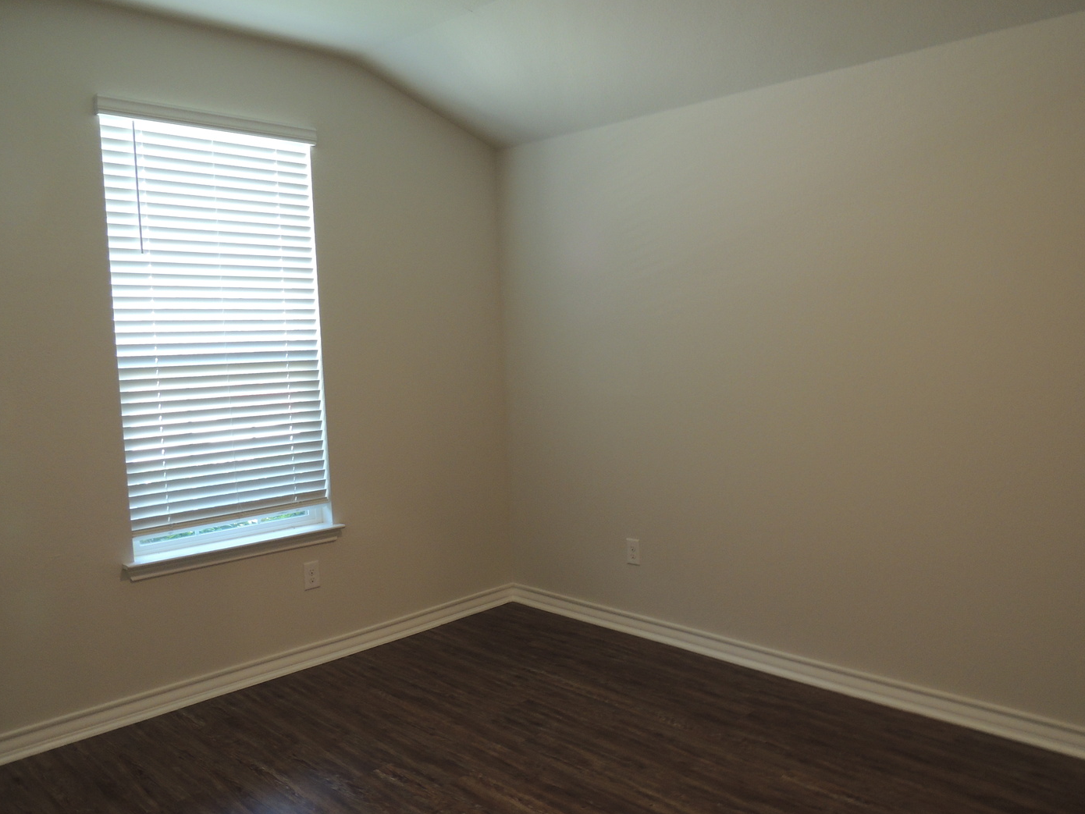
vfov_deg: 48.2
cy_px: 407
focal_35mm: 29
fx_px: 909
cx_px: 554
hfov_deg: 61.6
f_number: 3.1
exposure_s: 1/30
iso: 220
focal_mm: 4.9
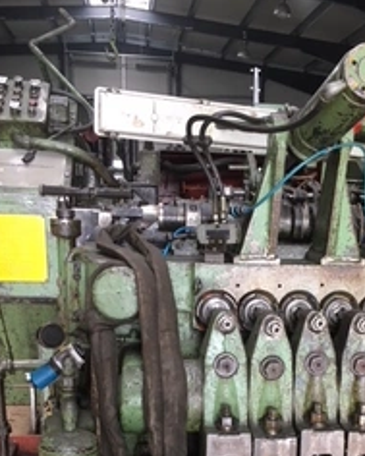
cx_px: 241
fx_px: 648
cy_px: 371
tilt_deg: -15.2
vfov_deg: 37.3
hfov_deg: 31.2
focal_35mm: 48
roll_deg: -1.2
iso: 50
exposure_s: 1/33
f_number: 2.2
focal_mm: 4.15
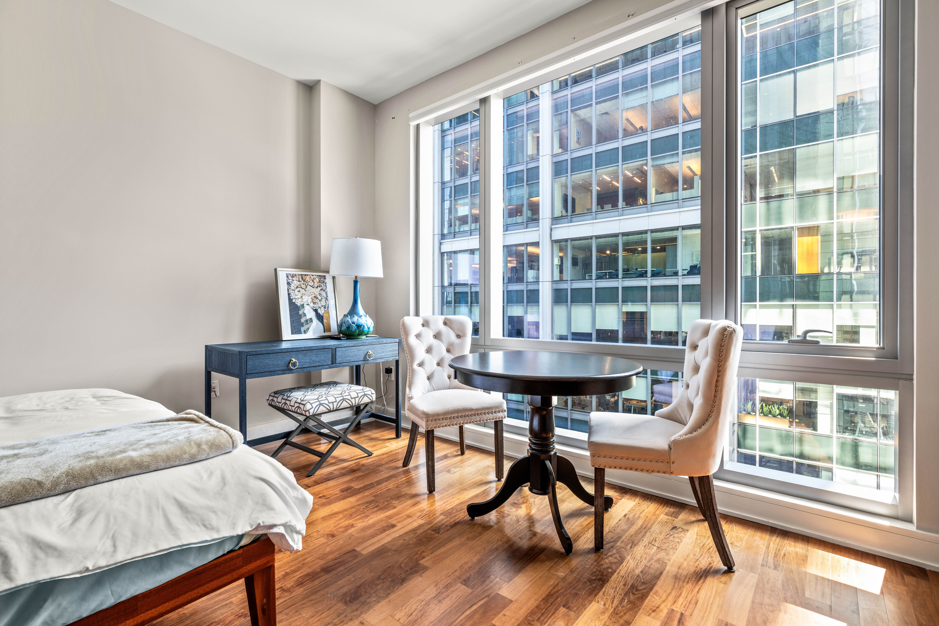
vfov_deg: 72.1
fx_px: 430
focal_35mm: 16
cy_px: 313
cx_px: 470
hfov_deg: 95.0
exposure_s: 1/8
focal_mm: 16.5
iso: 500
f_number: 8
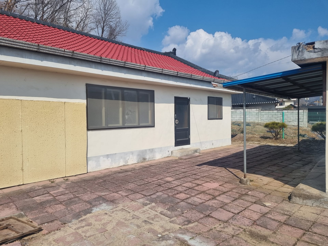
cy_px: 123
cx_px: 164
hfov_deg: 67.3
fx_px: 246
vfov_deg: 53.1
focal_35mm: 26
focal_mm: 5.4
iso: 50
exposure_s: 1/5584
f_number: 1.8
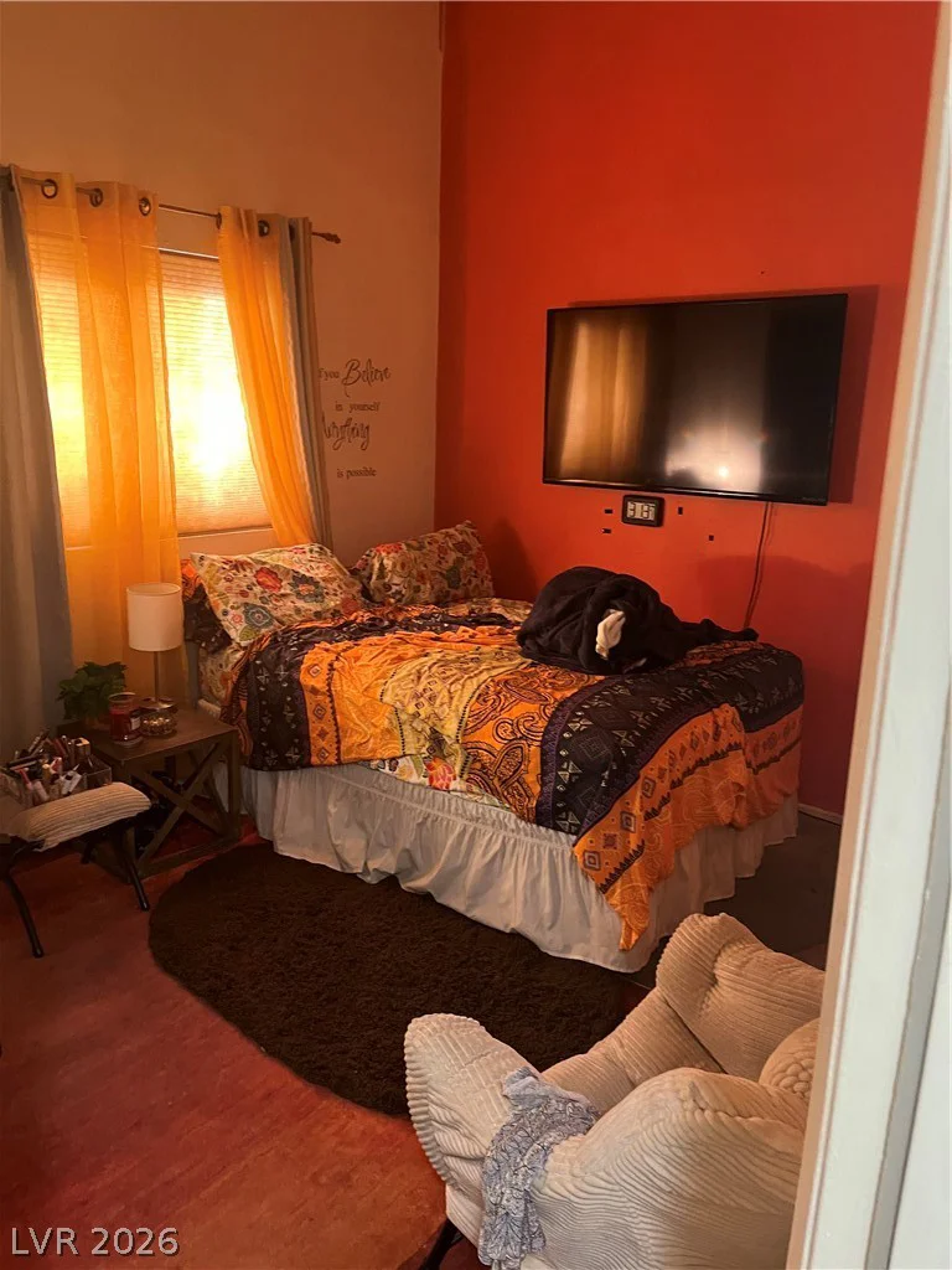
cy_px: 635
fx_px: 953
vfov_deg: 67.3
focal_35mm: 26
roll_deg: -2.4
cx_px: 476
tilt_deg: -14.4
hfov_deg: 53.1
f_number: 1.6
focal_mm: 5.1
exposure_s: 1/40
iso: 500
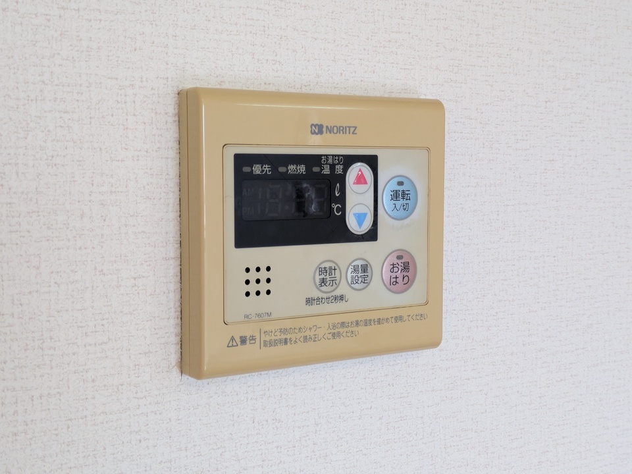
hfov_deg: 37.5
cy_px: 237
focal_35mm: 51
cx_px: 316
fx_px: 931
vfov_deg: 28.6
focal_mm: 5.43
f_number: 1.89
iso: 176
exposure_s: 1/60
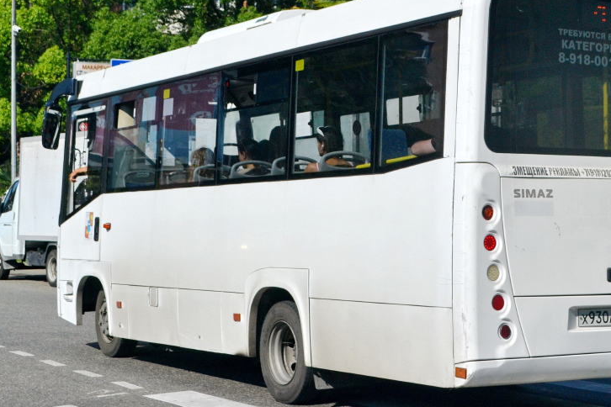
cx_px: 397
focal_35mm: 86
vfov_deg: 15.8
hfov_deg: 23.6
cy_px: 119
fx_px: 1459
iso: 360
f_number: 7.1
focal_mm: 32
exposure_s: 1/2000
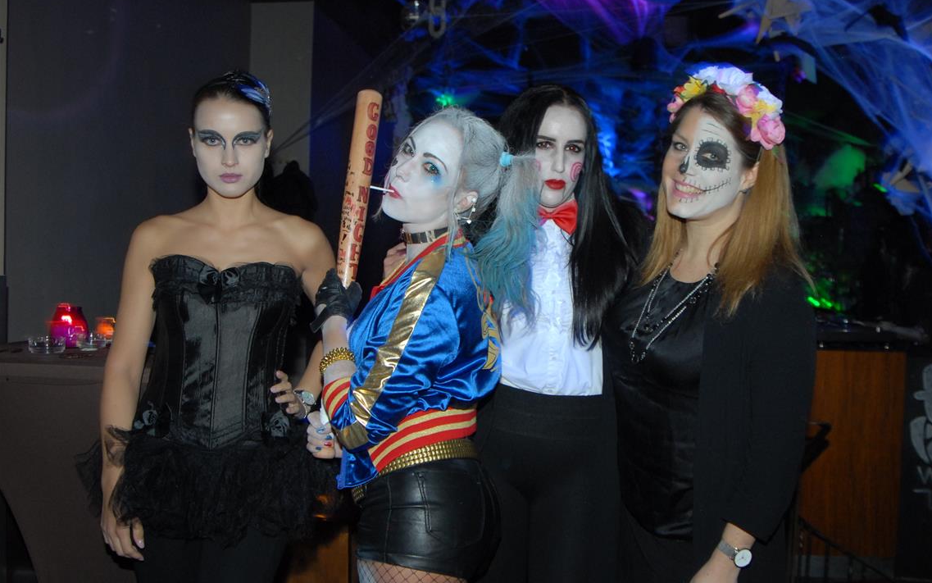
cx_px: 467
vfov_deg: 34.4
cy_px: 307
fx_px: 940
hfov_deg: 52.7
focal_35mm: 37
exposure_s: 1/5
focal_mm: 24
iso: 400
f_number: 5.6
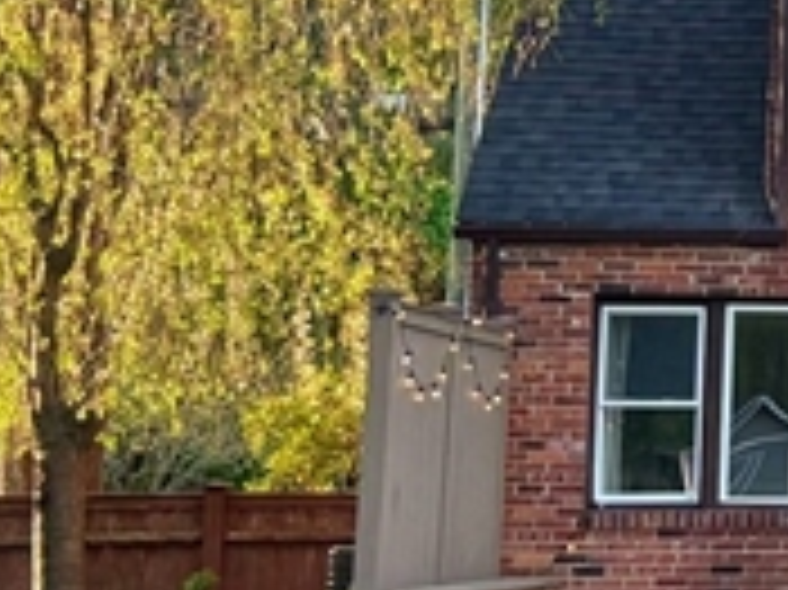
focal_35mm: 152
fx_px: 3458
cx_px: 2080
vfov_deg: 9.7
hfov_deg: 10.5
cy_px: 131
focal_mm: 5.96
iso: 50
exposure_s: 1/1047
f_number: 1.6
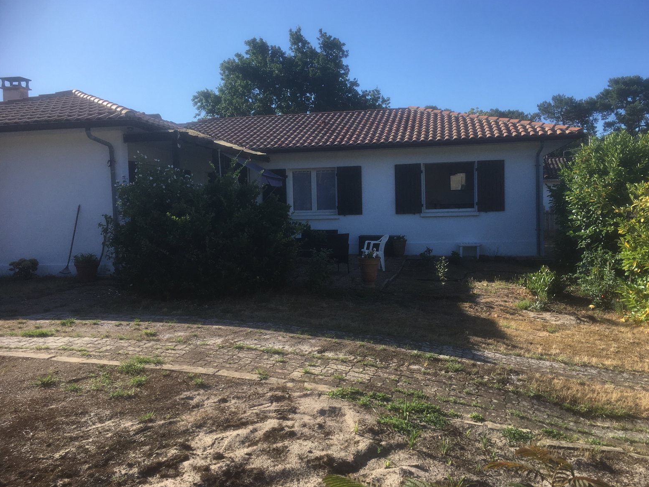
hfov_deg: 60.0
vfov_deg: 46.8
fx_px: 562
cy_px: 236
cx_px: 334
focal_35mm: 30
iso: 25
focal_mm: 4.15
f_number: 2.2
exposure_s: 1/999
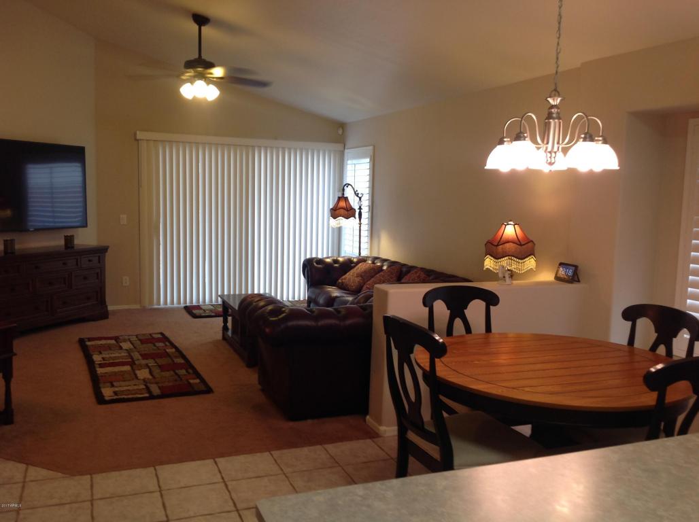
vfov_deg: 40.6
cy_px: 261
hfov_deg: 52.7
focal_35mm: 35
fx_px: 706
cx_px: 350
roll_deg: -1.2
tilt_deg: -4.8
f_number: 2.4
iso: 50
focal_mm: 4.28
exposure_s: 1/15
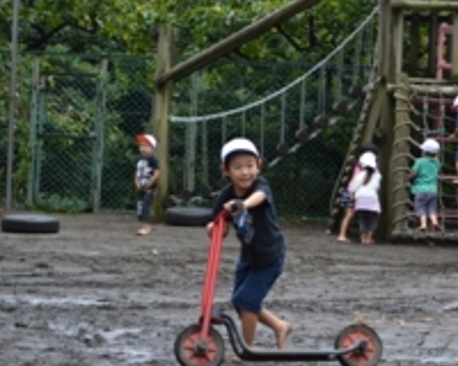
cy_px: 159
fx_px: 2100
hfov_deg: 12.4
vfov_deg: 10.0
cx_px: 341
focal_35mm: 155
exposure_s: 1/500
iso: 800
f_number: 5.6
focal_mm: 55
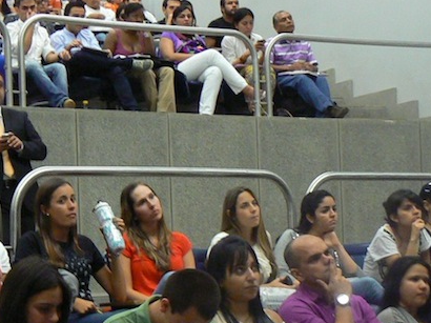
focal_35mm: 90
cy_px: 229
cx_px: -61
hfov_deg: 20.6
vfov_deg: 16.3
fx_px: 1120
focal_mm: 6
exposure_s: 1/10
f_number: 2.8
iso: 200
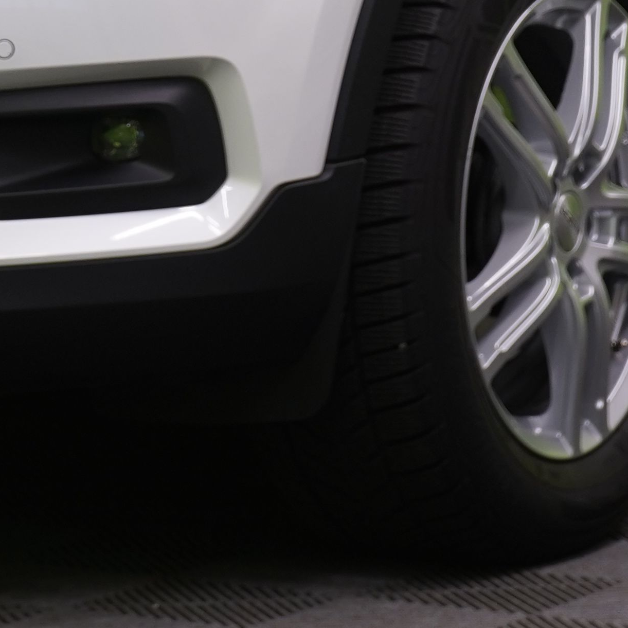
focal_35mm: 259
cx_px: 208
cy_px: -266
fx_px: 5316
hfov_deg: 6.8
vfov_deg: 6.7
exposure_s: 1/40
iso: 400
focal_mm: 62
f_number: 5.6
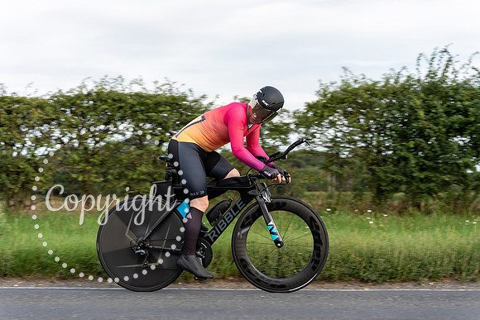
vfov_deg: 18.2
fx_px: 1000
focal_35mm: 75
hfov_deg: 27.0
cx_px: 240
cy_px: 160
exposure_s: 1/640
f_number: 4
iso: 160
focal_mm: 75
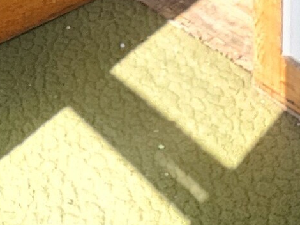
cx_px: 83
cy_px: -434
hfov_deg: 22.9
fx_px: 736
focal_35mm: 85
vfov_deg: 11.3
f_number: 2.2
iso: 80
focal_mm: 2.2
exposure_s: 1/60
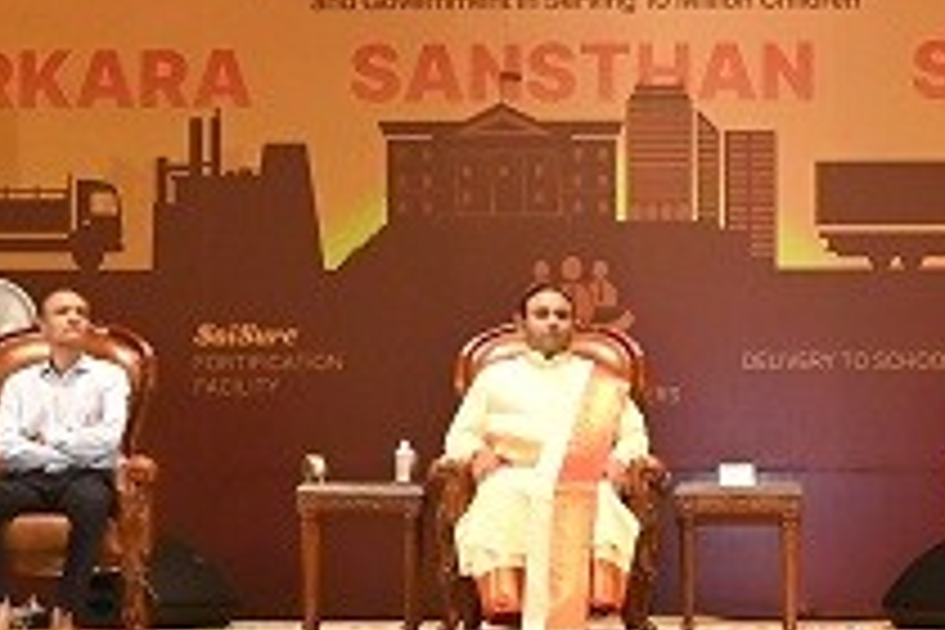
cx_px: 536
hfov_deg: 21.9
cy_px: 475
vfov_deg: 14.6
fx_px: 2441
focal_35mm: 93
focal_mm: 26
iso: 1000
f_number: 5.6
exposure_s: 1/125
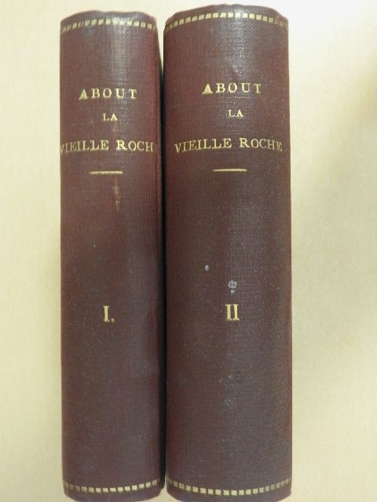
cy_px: 251
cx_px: 188
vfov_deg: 55.4
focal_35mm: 33
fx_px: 479
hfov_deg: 42.9
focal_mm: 5.9
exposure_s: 1/8
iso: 720
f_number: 3.6
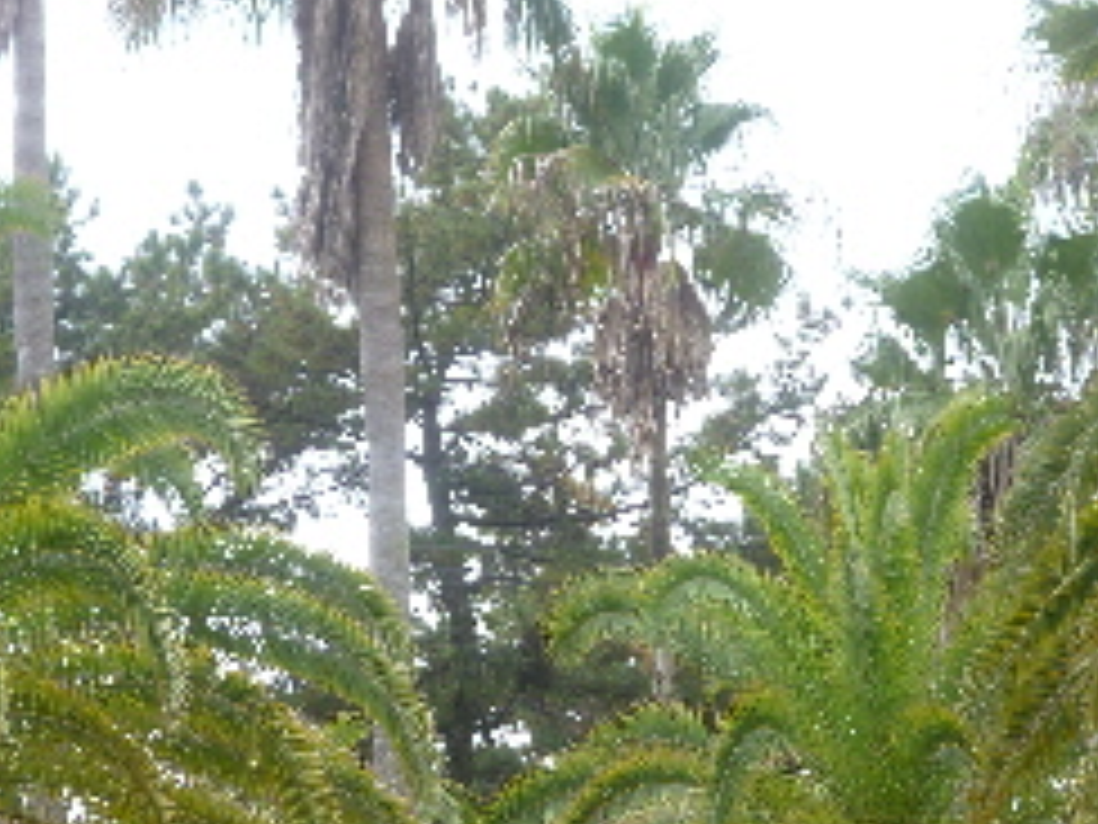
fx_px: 3775
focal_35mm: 119
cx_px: 626
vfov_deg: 12.4
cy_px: 736
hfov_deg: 16.5
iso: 100
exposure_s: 1/160
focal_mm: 10.3
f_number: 3.8
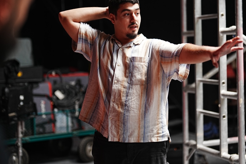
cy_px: 51
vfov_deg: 19.6
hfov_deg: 29.2
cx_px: 139
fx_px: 471
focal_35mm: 69
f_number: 1.3
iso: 400
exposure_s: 1/100
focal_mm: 50
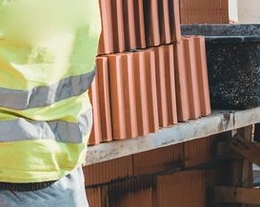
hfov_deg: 7.1
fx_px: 1961
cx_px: -399
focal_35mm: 255
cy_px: -156
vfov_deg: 6.0
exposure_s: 1/1000
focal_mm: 35
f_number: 5.6
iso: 320
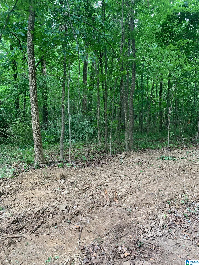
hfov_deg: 53.1
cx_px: 100
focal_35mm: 26
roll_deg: +0.9
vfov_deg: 67.3
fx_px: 199
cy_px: 132
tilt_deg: -5.4
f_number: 1.8
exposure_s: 1/103
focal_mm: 4.25
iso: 100
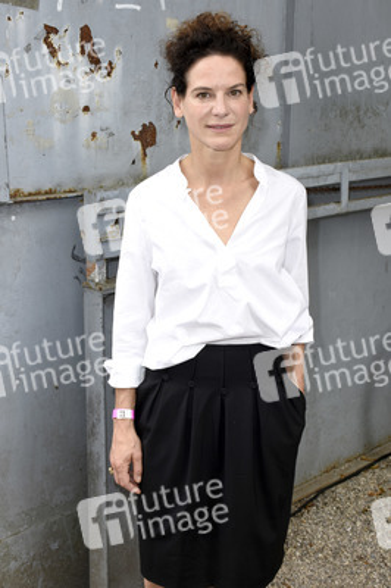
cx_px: 196
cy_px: 294
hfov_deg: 28.0
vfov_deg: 41.1
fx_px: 783
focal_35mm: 48
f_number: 6.3
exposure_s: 1/160
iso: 320
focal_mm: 32
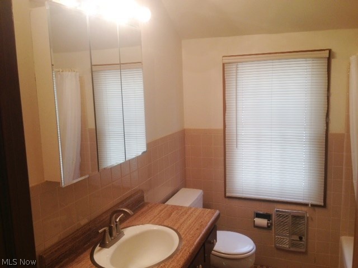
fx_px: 341
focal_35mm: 33
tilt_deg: -6.6
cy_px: 134
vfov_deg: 42.9
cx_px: 179
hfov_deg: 55.4
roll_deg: +2.1
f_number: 2.4
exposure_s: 1/60
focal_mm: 4.12
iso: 50
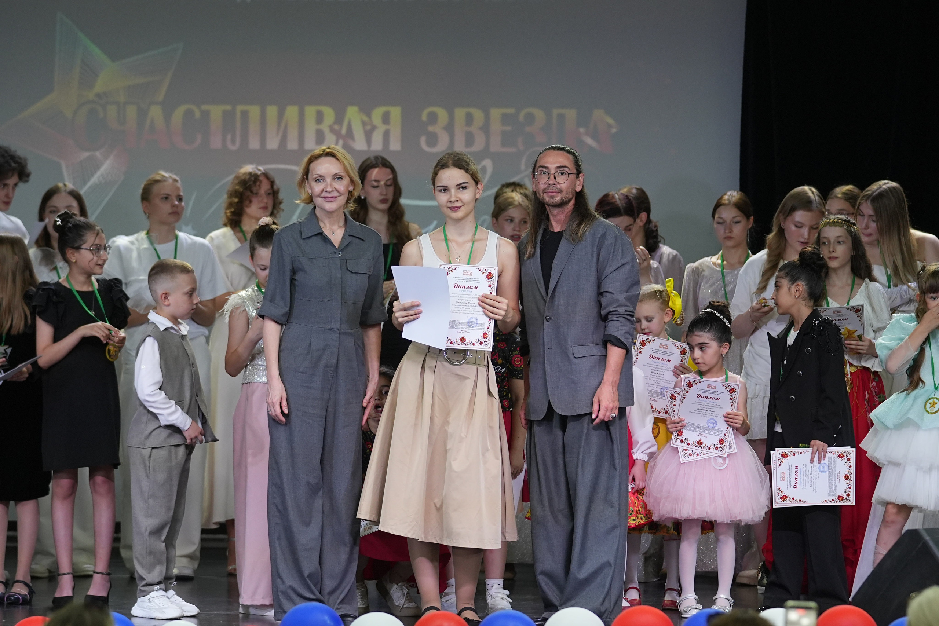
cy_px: 313
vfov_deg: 8.0
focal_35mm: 172
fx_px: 4486
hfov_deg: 11.9
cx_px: 470
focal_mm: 115
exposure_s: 1/250
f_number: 2.8
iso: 1000
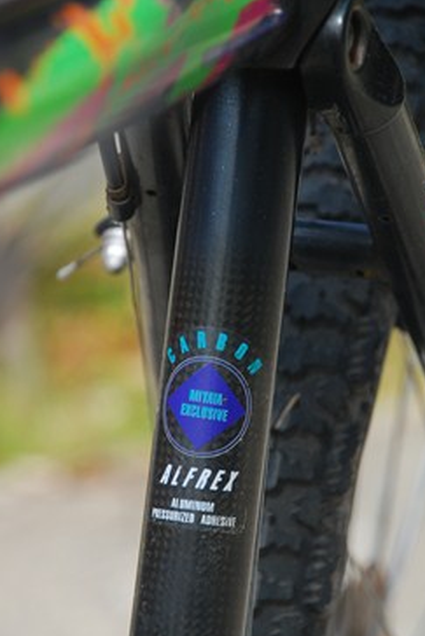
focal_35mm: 251
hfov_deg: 5.5
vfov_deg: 8.2
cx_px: 207
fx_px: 4433
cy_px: 377
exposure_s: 1/400
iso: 250
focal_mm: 135
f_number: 6.3
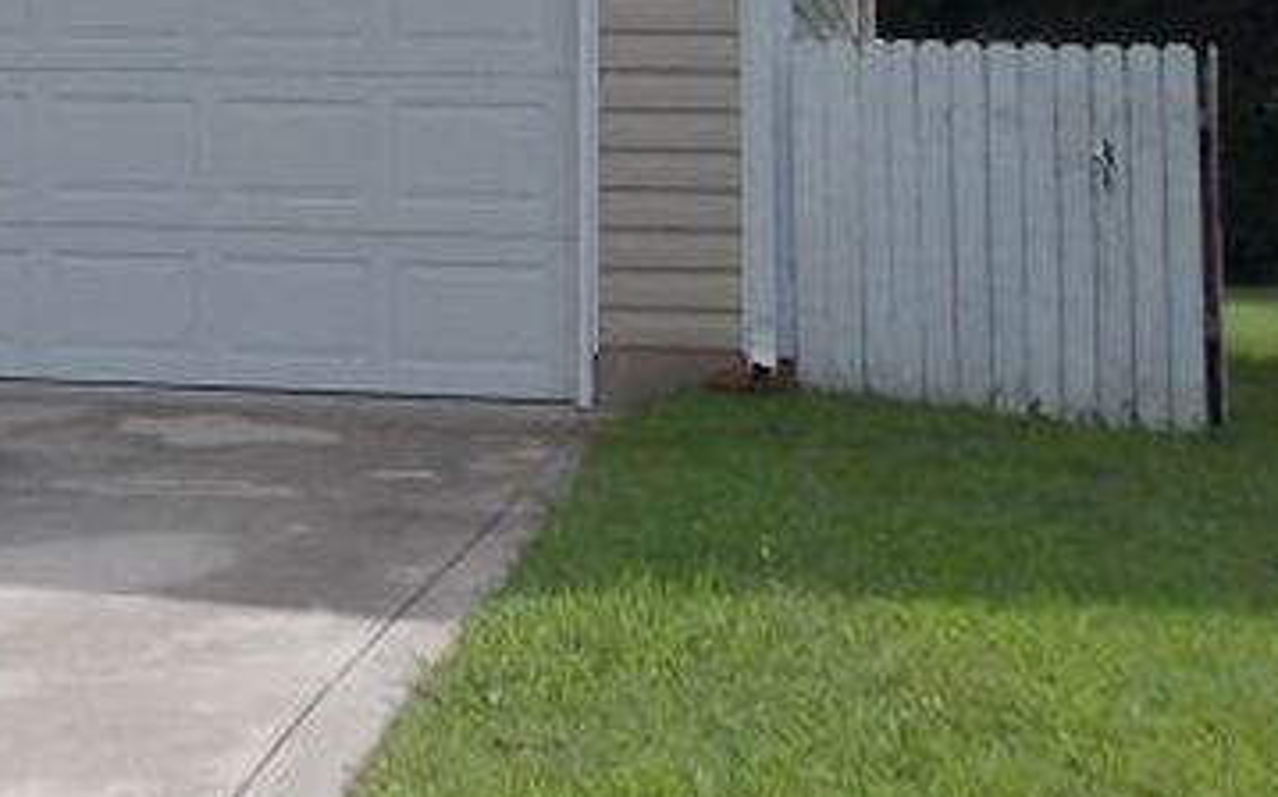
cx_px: -441
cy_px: -352
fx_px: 4004
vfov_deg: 11.0
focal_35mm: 115
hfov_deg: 17.0
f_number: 6.2
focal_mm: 5.3
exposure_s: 1/250
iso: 80
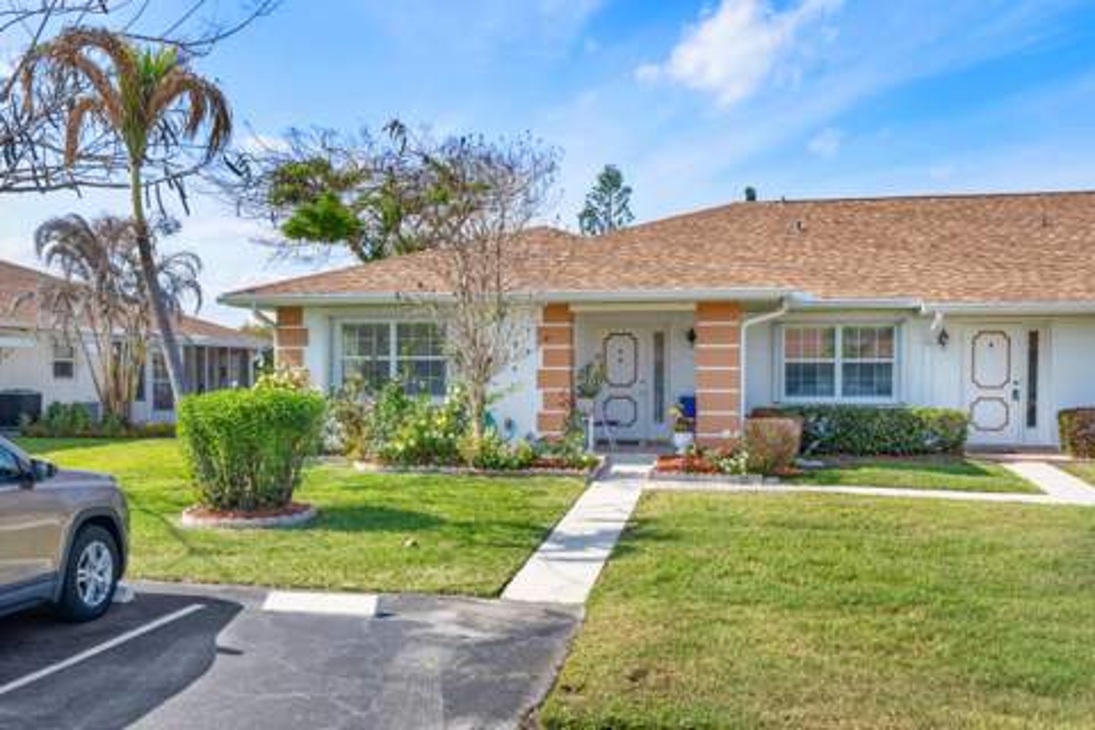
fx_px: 1004
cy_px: 365
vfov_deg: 40.0
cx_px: 548
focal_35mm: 33
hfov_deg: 57.2
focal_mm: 33
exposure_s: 1/400
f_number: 8
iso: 640
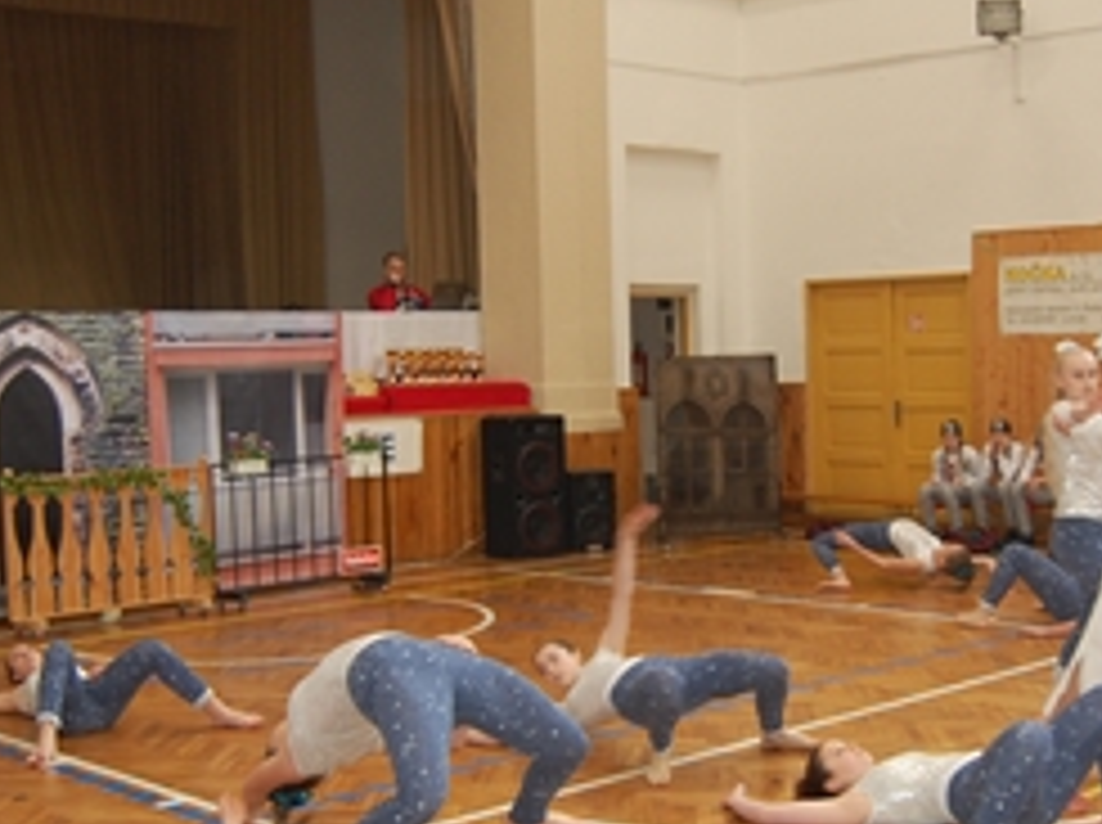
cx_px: 702
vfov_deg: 27.4
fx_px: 1685
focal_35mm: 53
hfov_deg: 36.0
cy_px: 459
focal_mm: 18
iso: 400
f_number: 3.5
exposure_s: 1/60
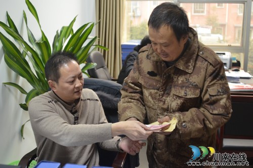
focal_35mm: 42
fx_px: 295
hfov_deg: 46.5
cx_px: 126
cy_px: 84
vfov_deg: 31.7
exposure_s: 1/30
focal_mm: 28
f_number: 3.5
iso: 1400
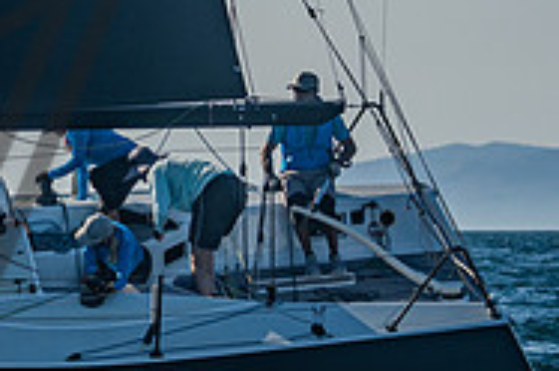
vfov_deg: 2.8
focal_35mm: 486
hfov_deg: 4.2
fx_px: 7534
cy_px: 65
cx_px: -104
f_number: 4.8
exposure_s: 1/2000
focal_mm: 130
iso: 100
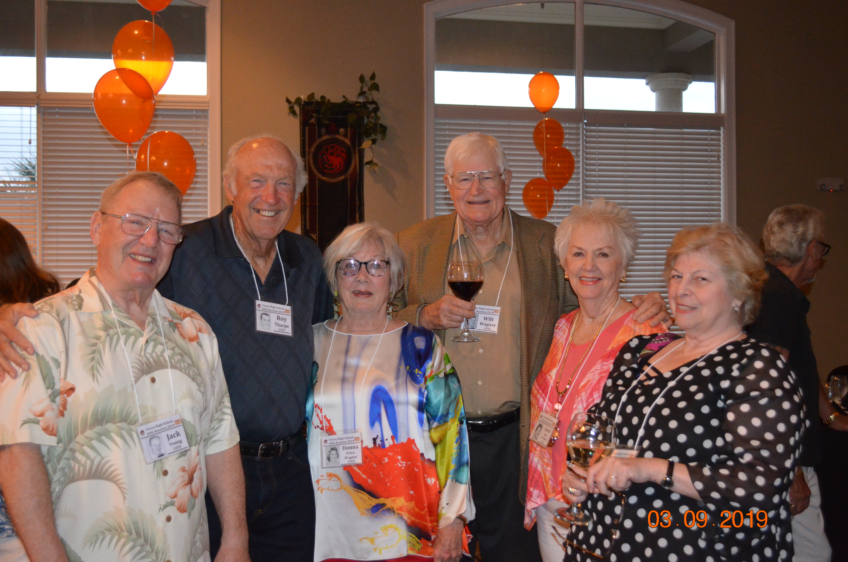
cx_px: 424
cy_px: 281
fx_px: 917
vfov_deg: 34.1
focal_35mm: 39
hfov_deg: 49.6
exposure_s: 1/60
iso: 3200
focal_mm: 26
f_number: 4.2
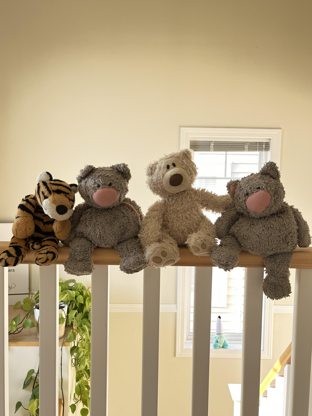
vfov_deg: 39.7
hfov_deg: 30.3
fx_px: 577
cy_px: 208
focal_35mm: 48
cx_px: 156
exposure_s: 1/85
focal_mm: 6.86
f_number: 1.78
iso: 80
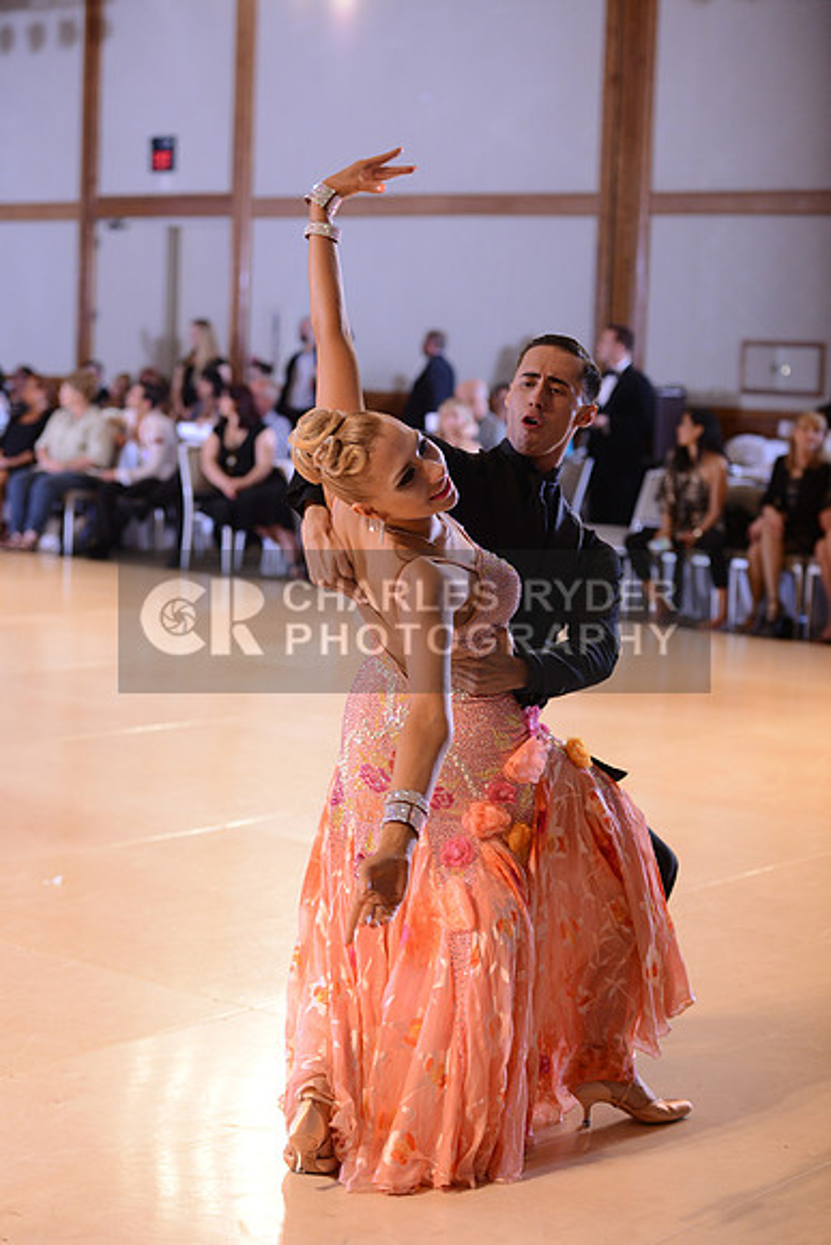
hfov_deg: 13.4
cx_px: 416
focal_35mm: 102
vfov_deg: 20.0
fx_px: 3529
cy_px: 622
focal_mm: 102
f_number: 3.2
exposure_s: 1/250
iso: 1250
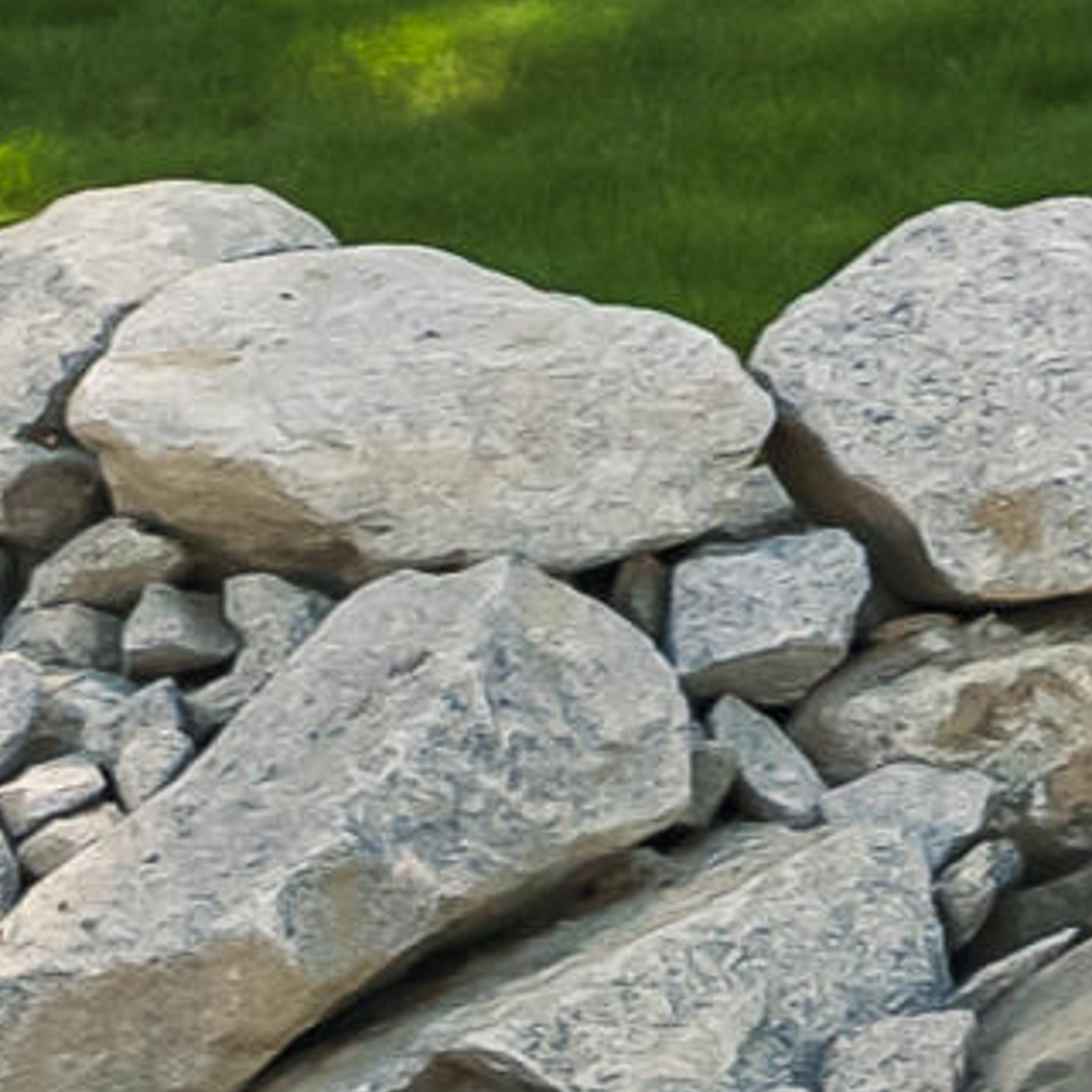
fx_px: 9814
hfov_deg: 5.6
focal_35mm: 275
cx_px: 4057
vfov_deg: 6.1
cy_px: -1343
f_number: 5.6
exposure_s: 1/25
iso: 320
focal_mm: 34.5
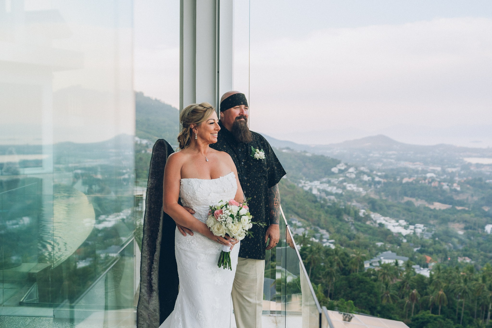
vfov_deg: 34.5
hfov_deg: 49.9
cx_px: 213
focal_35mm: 39
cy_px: 142
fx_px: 527
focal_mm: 34
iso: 250
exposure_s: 1/250
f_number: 2.8
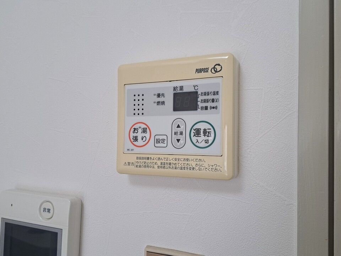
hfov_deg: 71.6
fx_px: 236
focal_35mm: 24
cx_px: 170
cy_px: 128
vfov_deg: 56.8
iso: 125
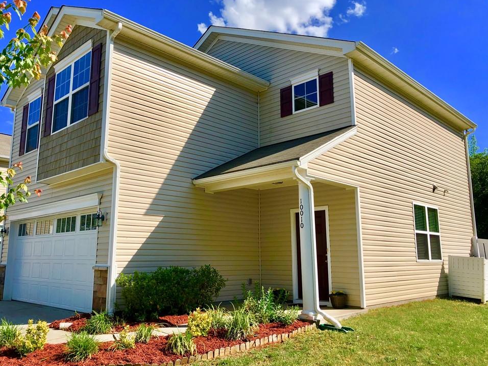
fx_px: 423
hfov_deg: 59.9
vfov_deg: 46.8
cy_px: 183
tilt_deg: +8.8
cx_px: 229
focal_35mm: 30
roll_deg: -0.3
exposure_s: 1/2288
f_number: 1.8
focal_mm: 3.99
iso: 20
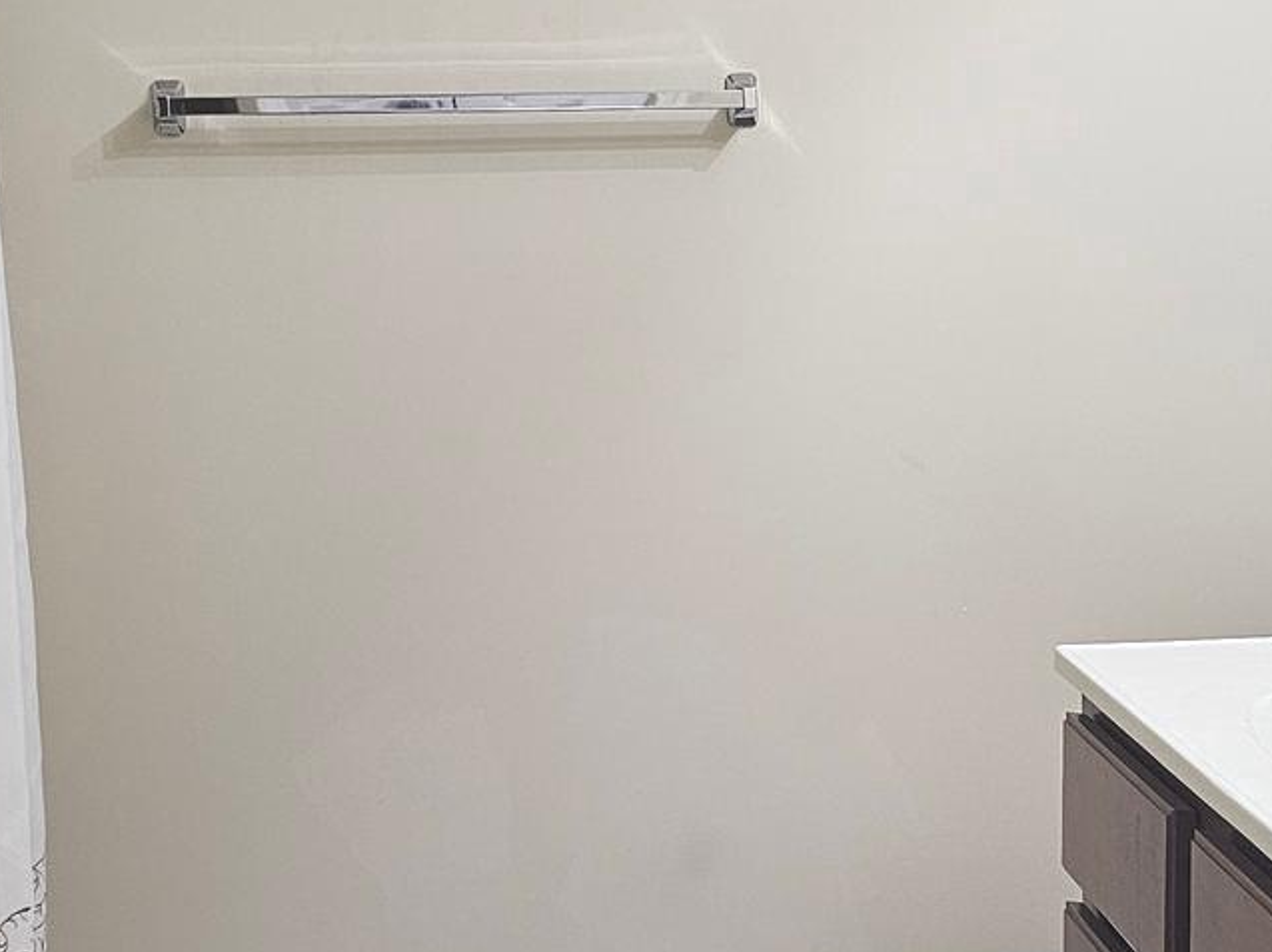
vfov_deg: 19.9
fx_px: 2718
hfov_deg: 26.3
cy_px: 555
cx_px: 775
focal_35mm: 74
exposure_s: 1/120
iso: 320
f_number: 1.7
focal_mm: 6.3
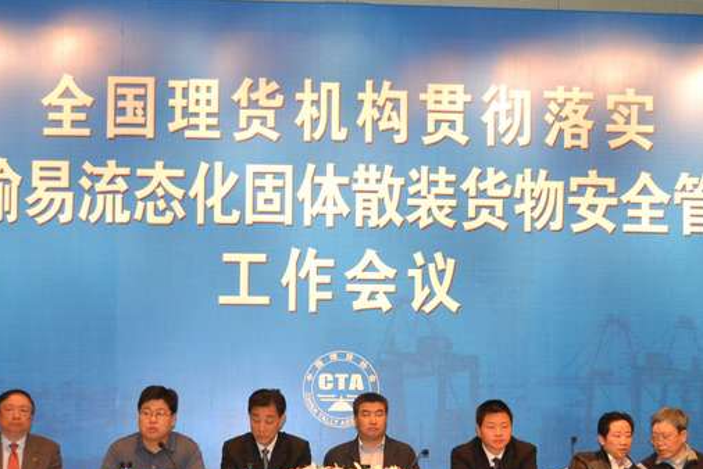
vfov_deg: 17.6
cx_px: 347
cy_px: 373
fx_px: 1504
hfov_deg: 26.3
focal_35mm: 77
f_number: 4.2
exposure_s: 1/60
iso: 1600
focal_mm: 26
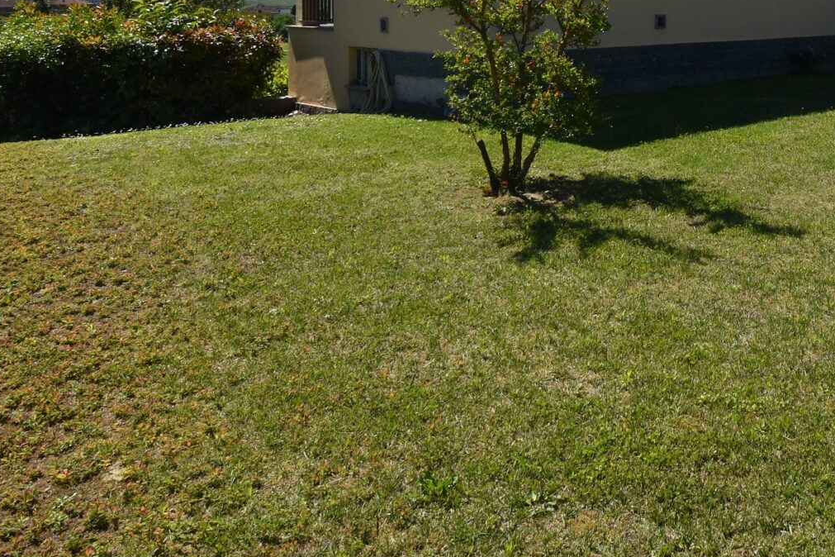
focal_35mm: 38
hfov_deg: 46.0
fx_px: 881
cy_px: -14
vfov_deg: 32.0
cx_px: 747
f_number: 11
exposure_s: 1/200
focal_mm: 10
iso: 100
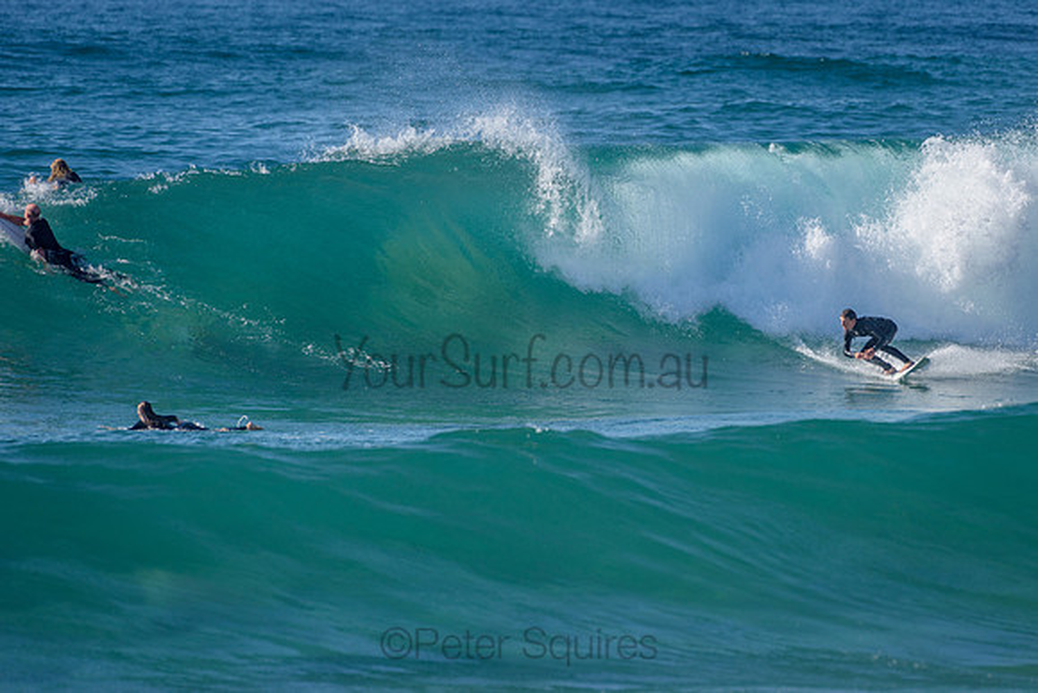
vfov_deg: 2.2
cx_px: 636
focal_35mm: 613
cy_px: 279
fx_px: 17673
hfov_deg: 3.4
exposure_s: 1/2000
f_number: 5.6
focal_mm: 500
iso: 220
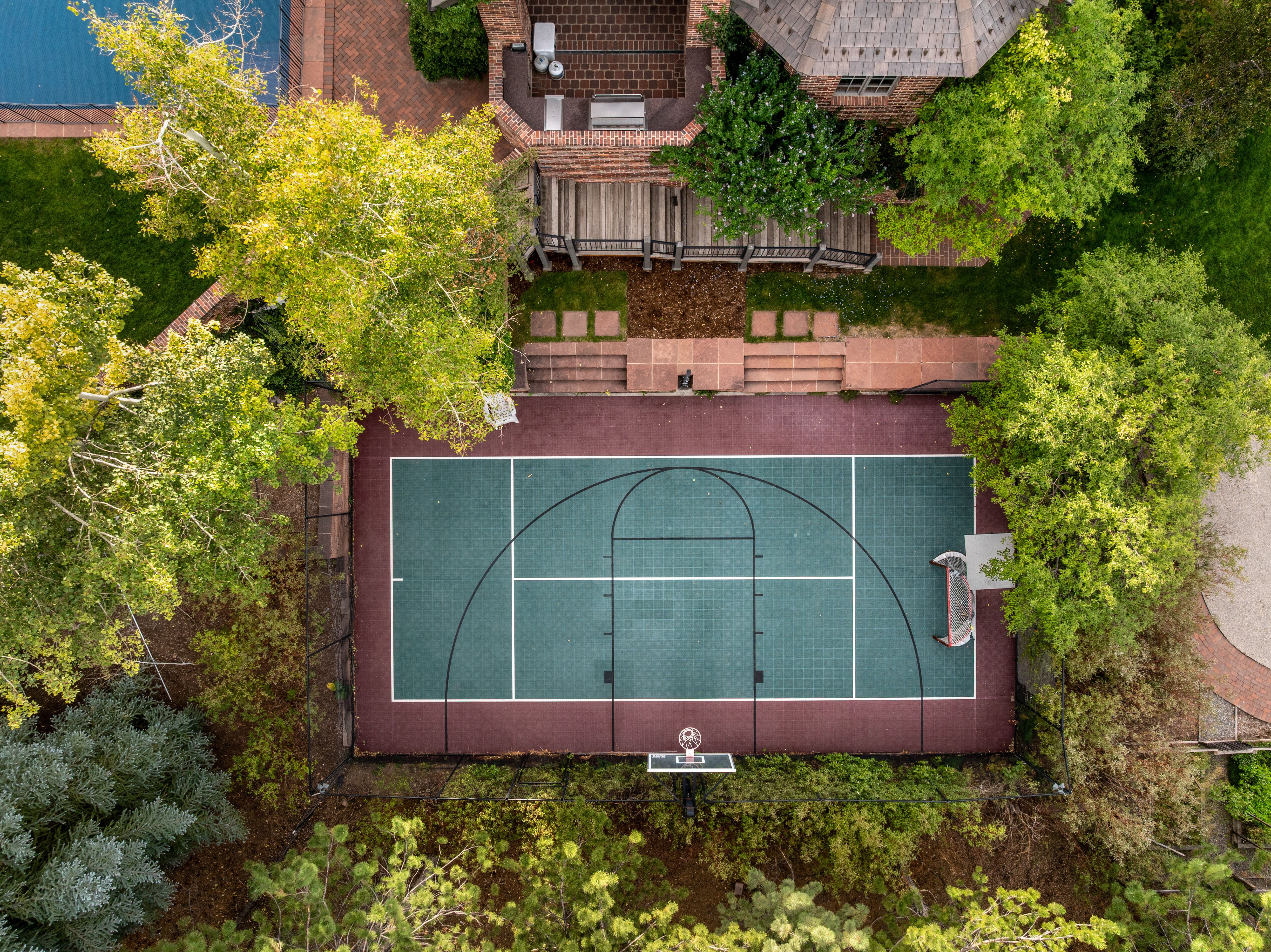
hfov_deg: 71.6
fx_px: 881
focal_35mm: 24
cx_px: 636
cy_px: 476
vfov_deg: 56.8
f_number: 5
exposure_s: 1/100
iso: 100
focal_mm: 12.29
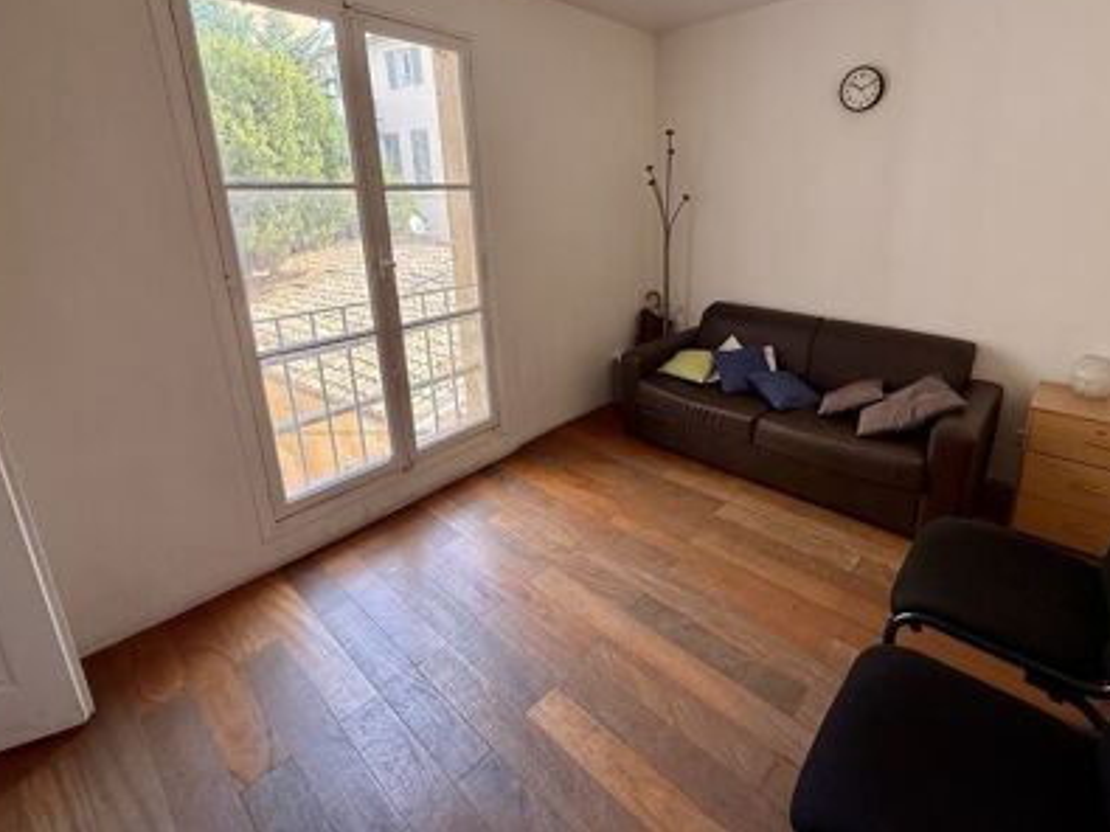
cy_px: 332
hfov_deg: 90.4
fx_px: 545
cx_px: 635
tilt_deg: -13.4
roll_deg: +0.8
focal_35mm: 17
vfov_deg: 73.9
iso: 64
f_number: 2.2
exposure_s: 1/99
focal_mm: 2.22
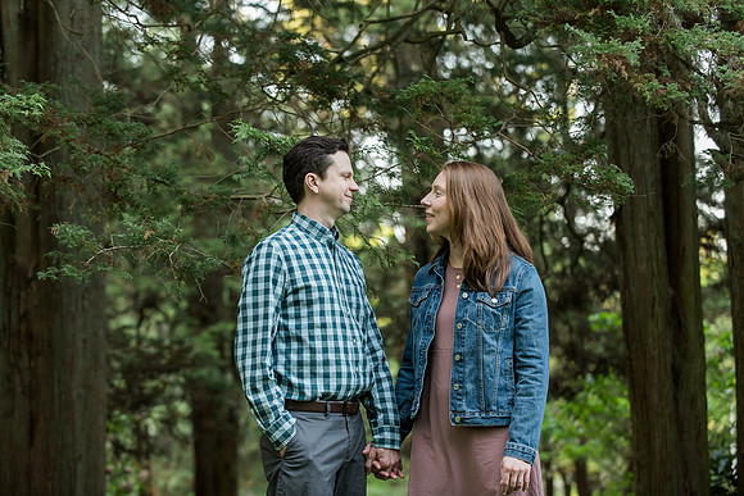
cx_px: 372
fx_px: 2026
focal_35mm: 98
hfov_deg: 20.8
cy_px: 248
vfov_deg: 14.0
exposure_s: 1/100
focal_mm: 98
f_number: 4
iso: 800
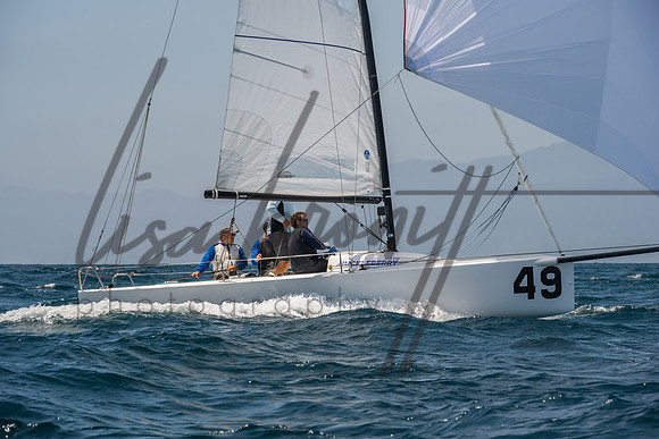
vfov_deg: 9.0
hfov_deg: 13.5
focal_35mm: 152
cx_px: 321
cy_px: 219
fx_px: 2782
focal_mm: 145
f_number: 9
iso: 640
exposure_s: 1/640
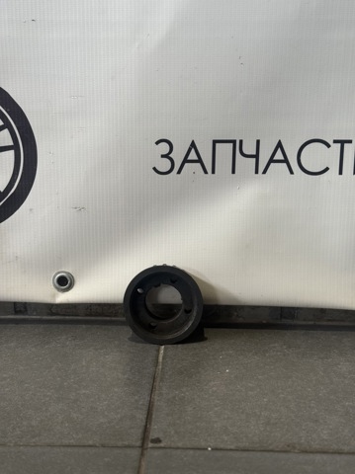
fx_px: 658
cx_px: 178
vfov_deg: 39.7
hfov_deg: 30.2
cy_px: 237
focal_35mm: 48
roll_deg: -1.1
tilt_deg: -12.1
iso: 125
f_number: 1.78
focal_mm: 6.76
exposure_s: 1/100
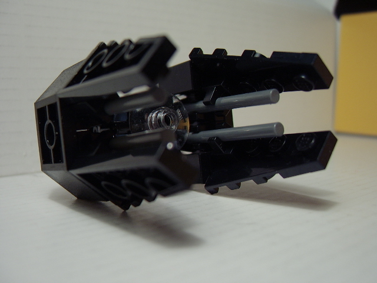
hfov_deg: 58.4
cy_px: 142
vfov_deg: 45.4
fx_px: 338
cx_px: 188
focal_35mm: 31
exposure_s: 1/60
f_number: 2.7
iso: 100
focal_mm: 8.13
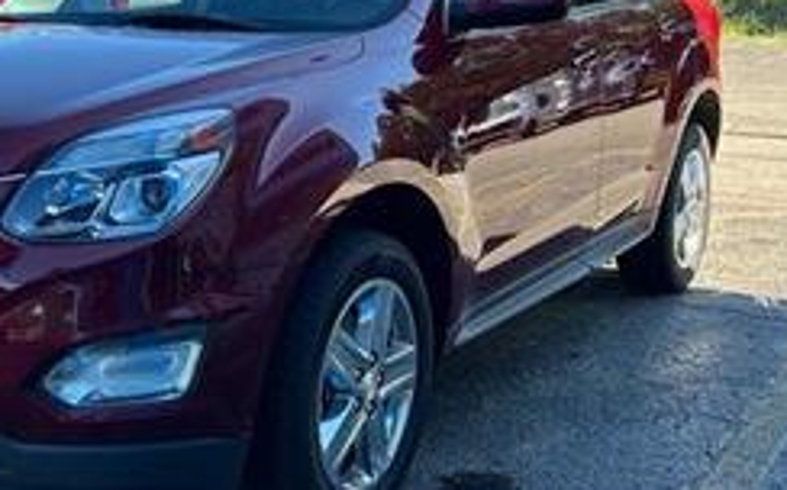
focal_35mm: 57
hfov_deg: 34.9
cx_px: 194
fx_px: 1221
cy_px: 206
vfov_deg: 22.7
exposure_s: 1/473
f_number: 1.5
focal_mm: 5.7
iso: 50
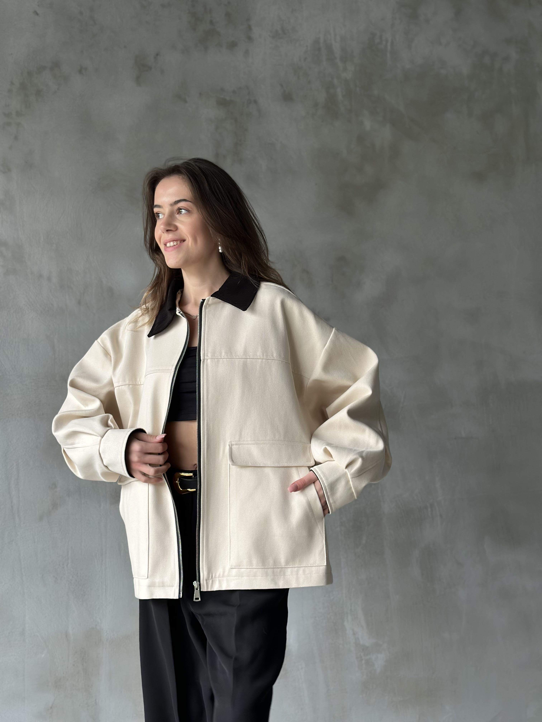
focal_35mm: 48
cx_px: 271
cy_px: 361
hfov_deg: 30.3
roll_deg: +0.5
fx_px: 1002
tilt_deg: +4.5
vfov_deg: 39.7
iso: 125
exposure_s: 1/63
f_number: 1.78
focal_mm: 6.86
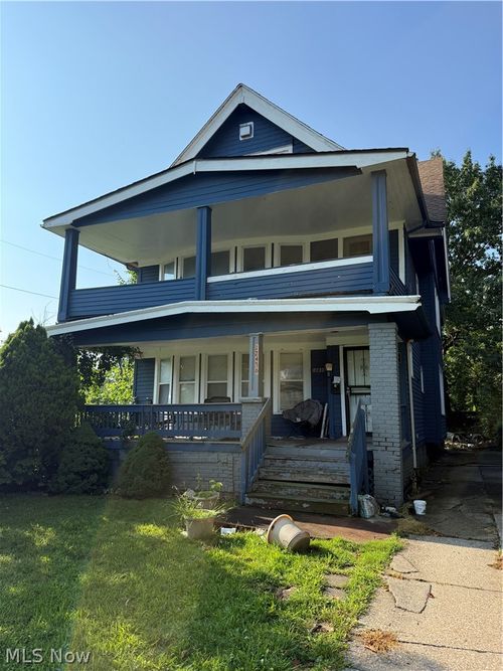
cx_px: 252
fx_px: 465
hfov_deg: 56.8
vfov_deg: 71.6
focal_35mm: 24
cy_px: 336
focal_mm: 6.76
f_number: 1.78
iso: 100
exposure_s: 1/3145
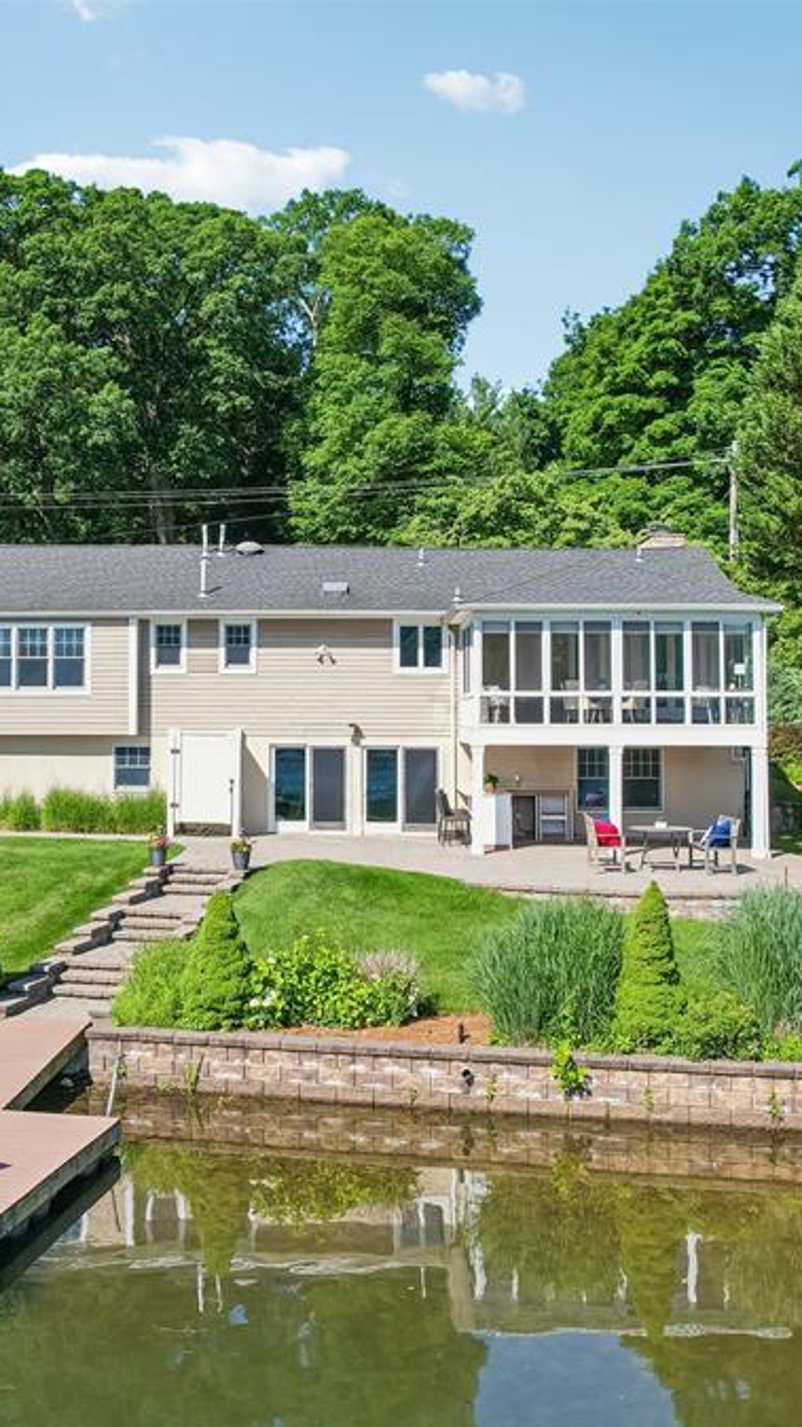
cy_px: 720
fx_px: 1324
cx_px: 281
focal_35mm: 35
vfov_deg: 56.6
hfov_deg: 33.5
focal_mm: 8.4
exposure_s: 1/1250
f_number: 2.8
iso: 120
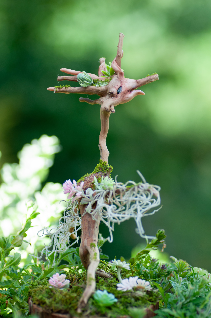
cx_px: 106
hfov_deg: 10.1
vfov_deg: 15.2
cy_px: 159
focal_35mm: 135
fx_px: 1190
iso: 200
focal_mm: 90
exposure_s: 1/400
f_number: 3.5
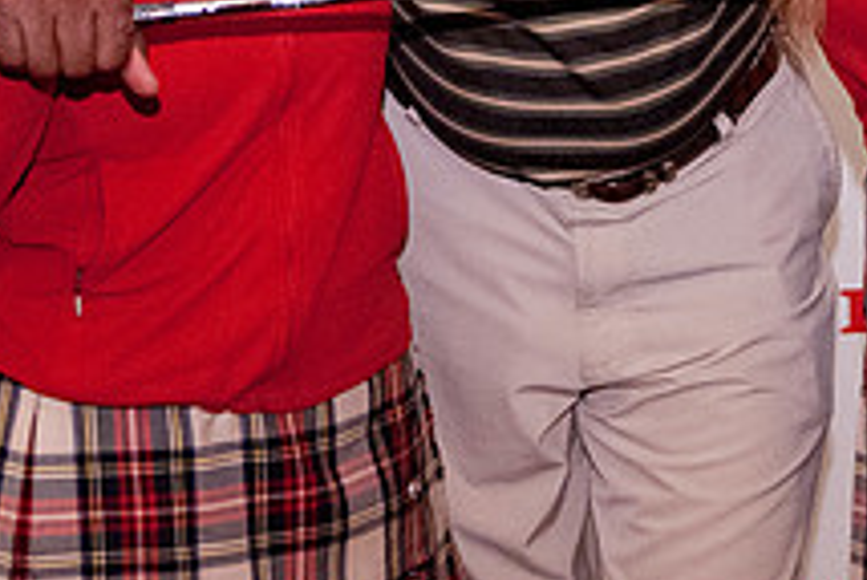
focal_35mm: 122
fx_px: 2940
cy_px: -283
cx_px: 518
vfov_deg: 10.8
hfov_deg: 16.8
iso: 1250
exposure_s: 1/100
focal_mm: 26
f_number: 4
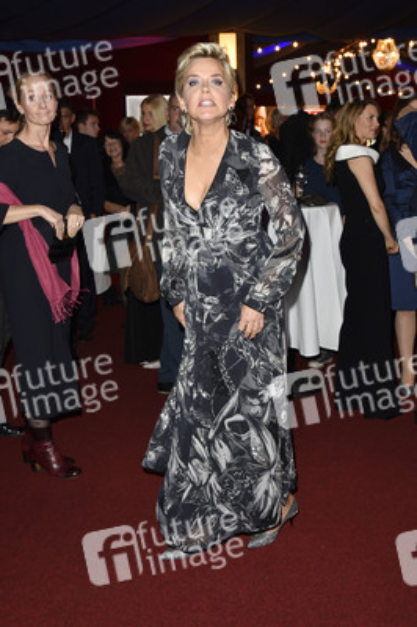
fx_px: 661
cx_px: 208
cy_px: 314
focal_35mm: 38
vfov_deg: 50.7
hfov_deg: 35.0
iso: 640
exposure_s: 1/60
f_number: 5.6
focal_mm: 38
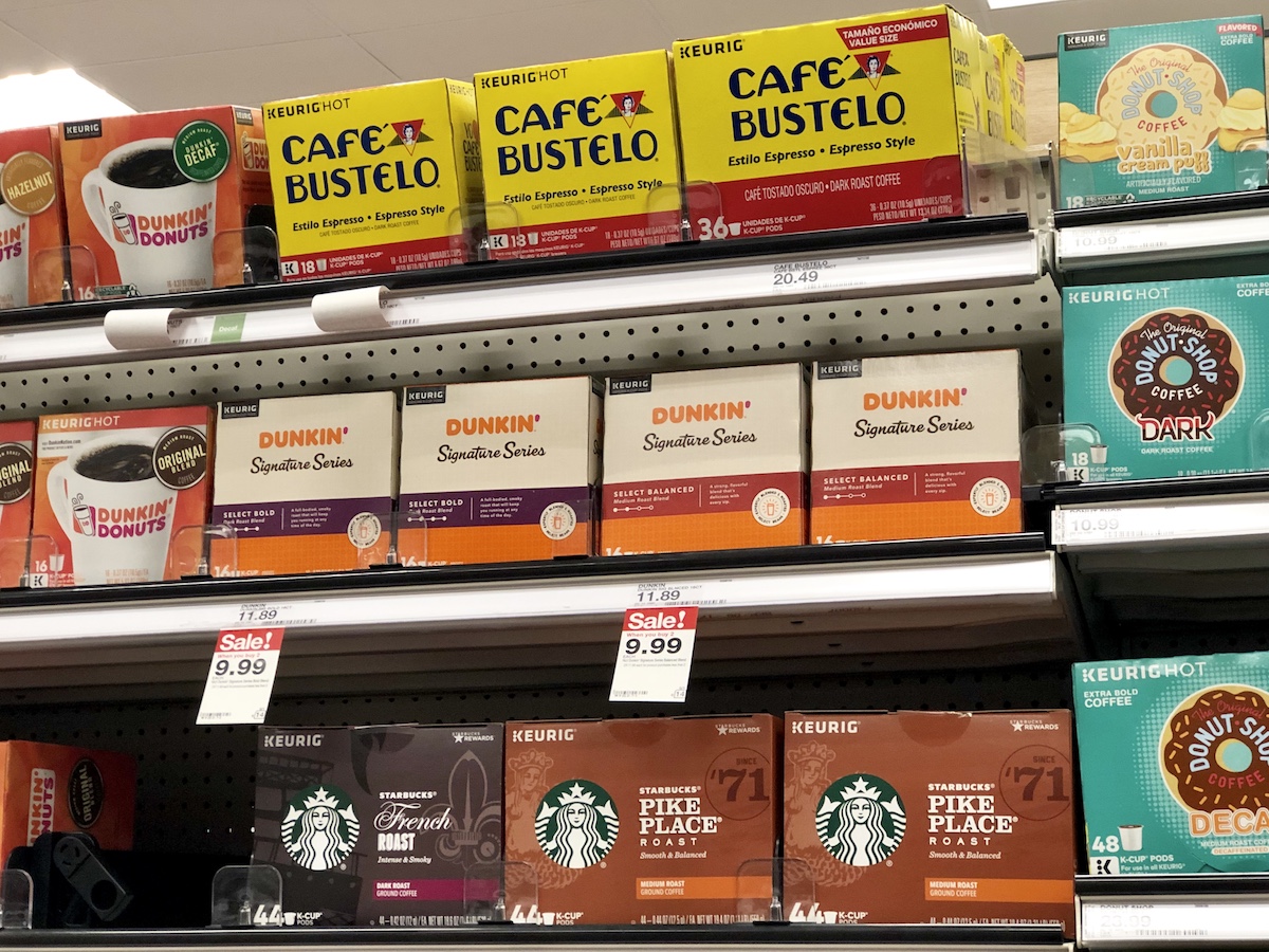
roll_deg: -0.1
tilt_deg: +8.8
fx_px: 2090
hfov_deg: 33.8
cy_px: 476
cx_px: 634
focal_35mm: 57
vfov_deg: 25.7
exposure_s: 1/31
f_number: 2.8
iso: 160
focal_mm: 6.6
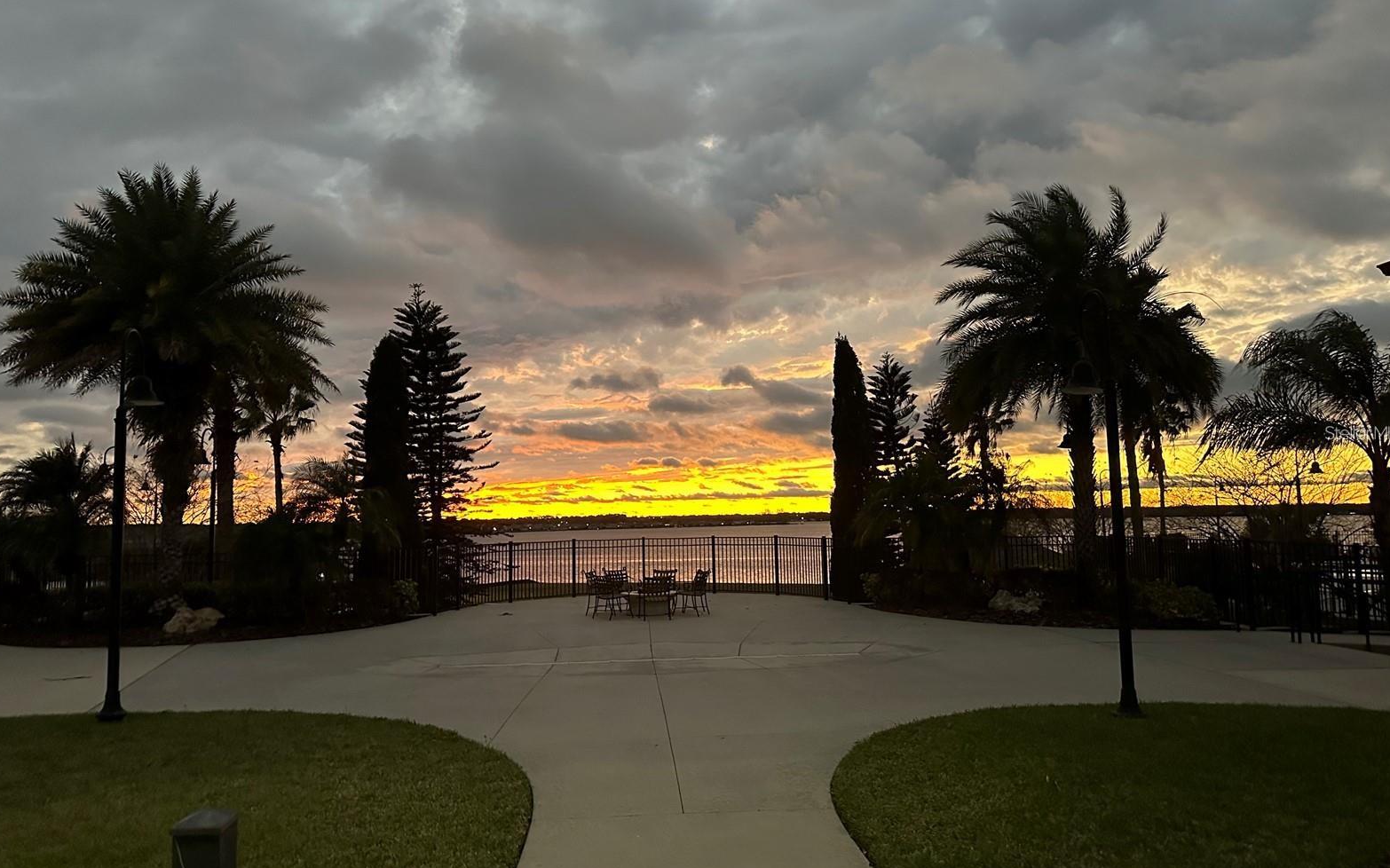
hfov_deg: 70.4
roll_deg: +0.6
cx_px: 699
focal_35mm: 26
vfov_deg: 47.6
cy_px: 432
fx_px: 985
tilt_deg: +4.4
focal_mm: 6.86
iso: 1000
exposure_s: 1/46
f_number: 1.78
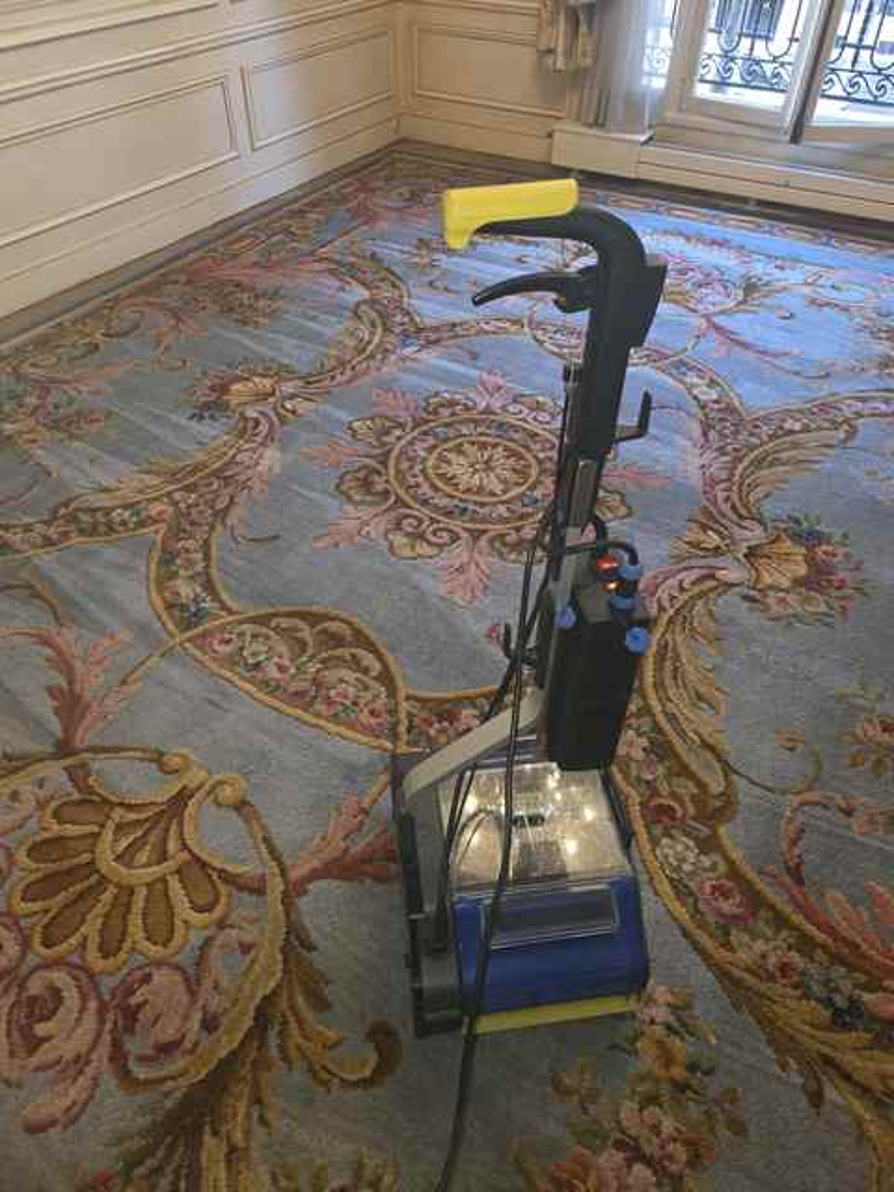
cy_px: 596
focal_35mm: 23
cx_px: 447
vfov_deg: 73.9
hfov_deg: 58.9
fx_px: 792
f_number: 1.7
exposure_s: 1/33.3
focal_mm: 6.3
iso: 125
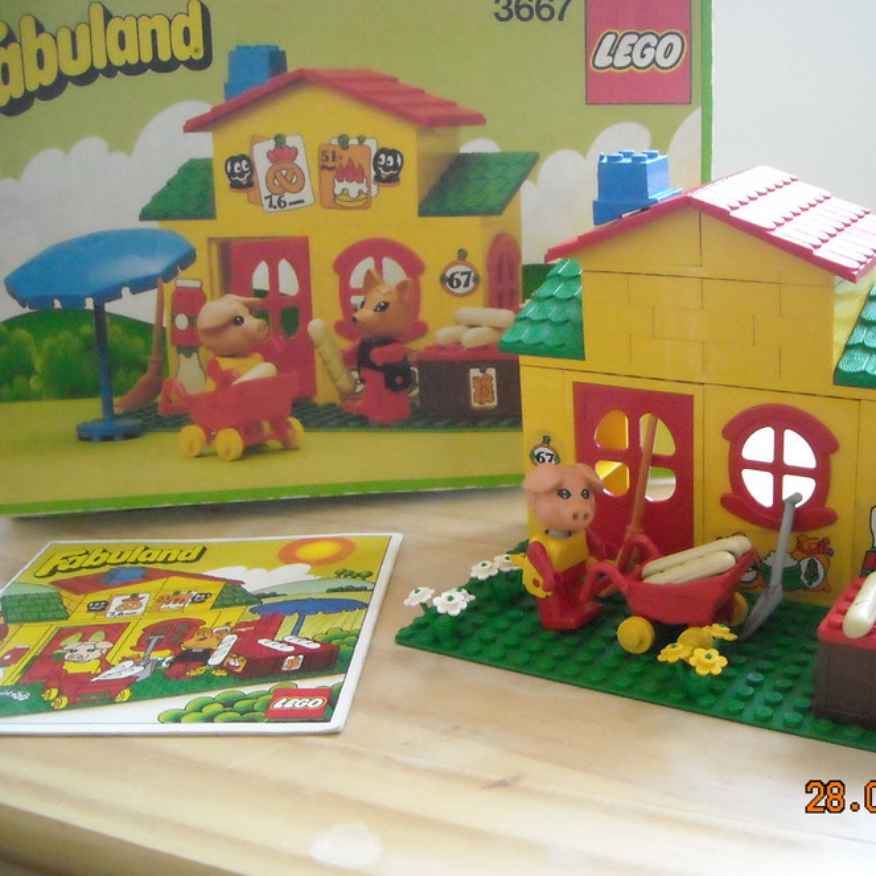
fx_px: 1202
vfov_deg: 40.0
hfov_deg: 39.6
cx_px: 577
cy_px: 445
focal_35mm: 42
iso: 800
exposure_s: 1/40
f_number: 2.8
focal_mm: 5.7
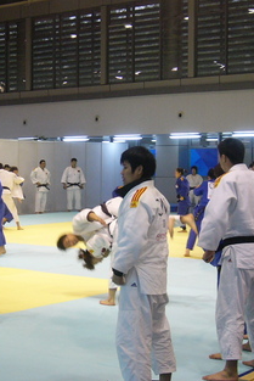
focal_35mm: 74
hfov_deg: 18.1
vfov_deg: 27.3
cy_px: 190
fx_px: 782
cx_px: 23
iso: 300
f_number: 3.4
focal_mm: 8.8
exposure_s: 1/60
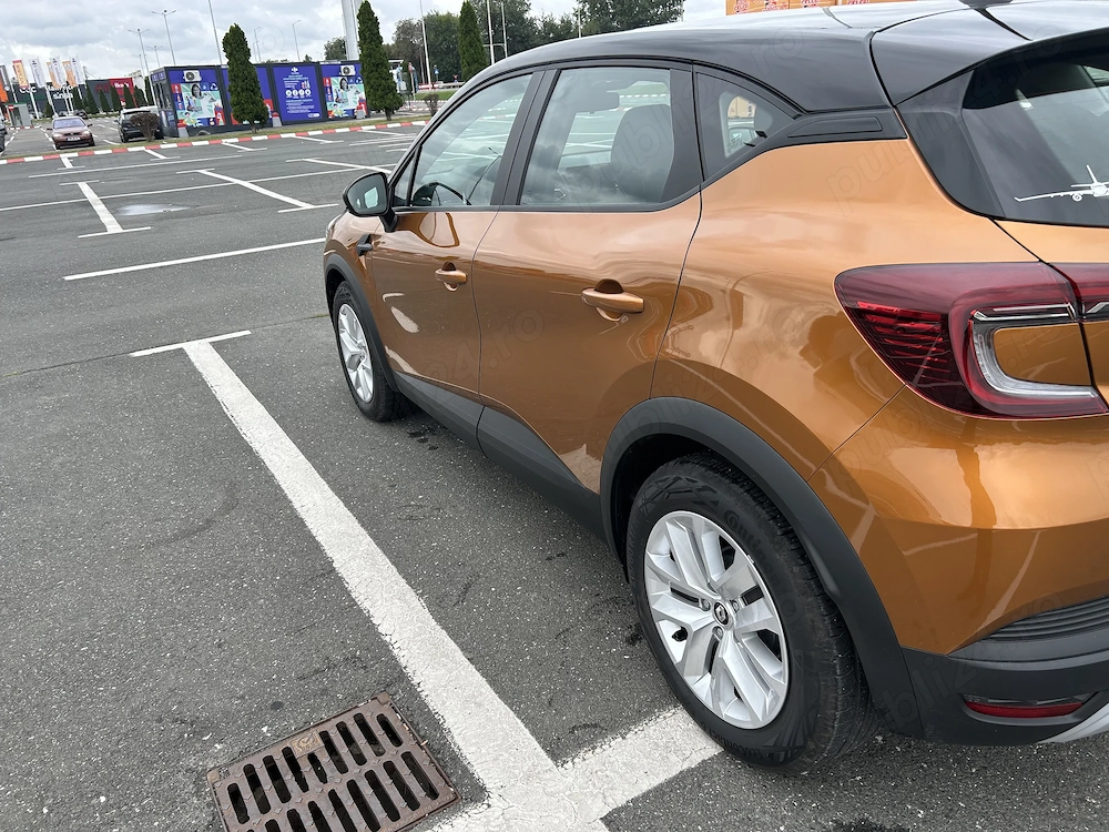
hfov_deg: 67.3
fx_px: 833
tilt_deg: -23.0
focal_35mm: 26
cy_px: 416
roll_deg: +3.4
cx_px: 554
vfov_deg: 53.1
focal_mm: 5.7
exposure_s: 1/1112
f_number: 1.5
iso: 50
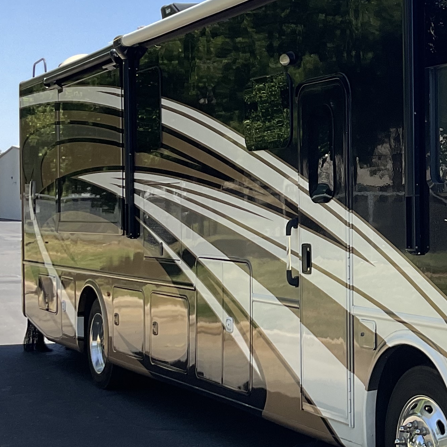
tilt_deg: +0.1
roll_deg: -0.8
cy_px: 220
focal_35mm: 78
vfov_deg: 22.2
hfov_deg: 21.1
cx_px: 485
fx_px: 1140
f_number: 1.8
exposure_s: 1/855
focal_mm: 3
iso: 16
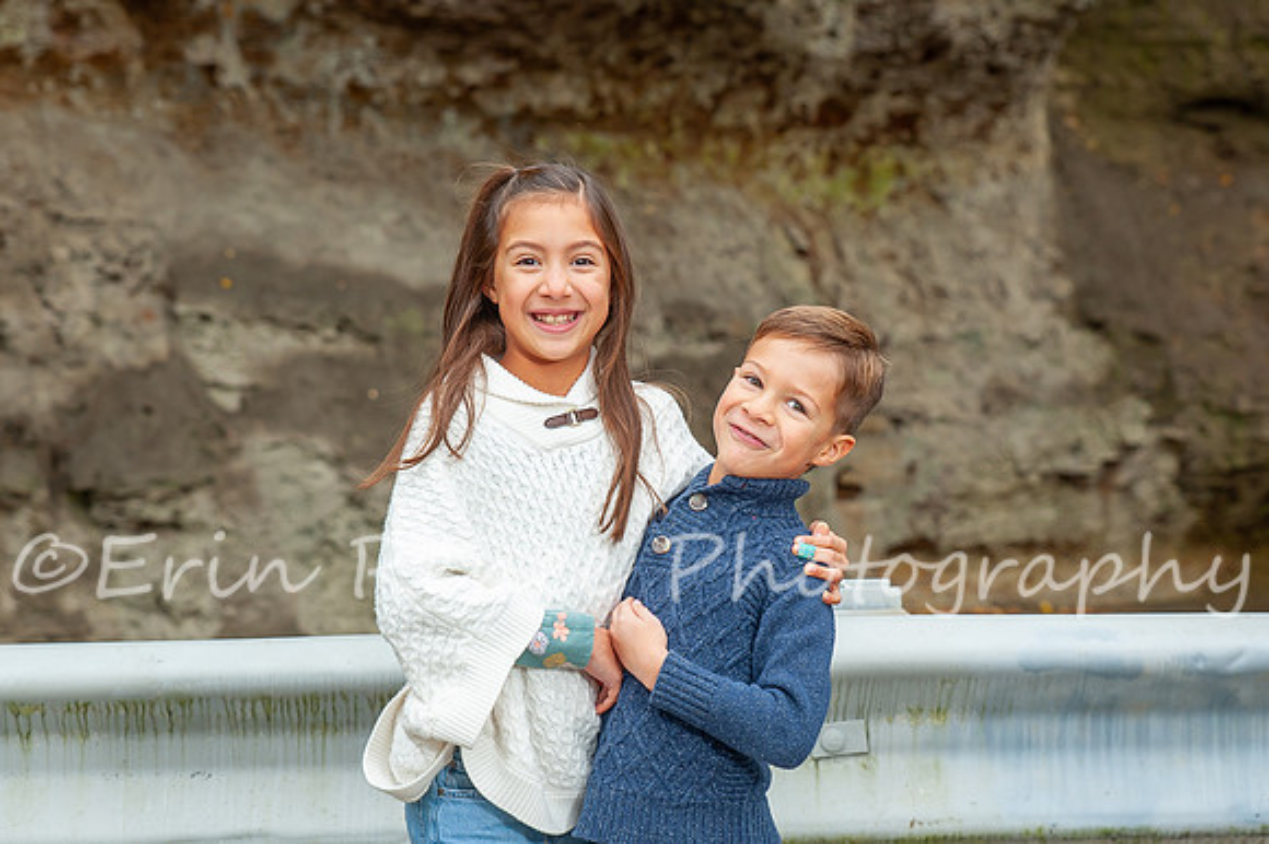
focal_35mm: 88
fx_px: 3108
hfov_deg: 23.1
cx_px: 659
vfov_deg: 15.5
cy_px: 489
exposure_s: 1/160
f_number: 5
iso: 400
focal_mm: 58
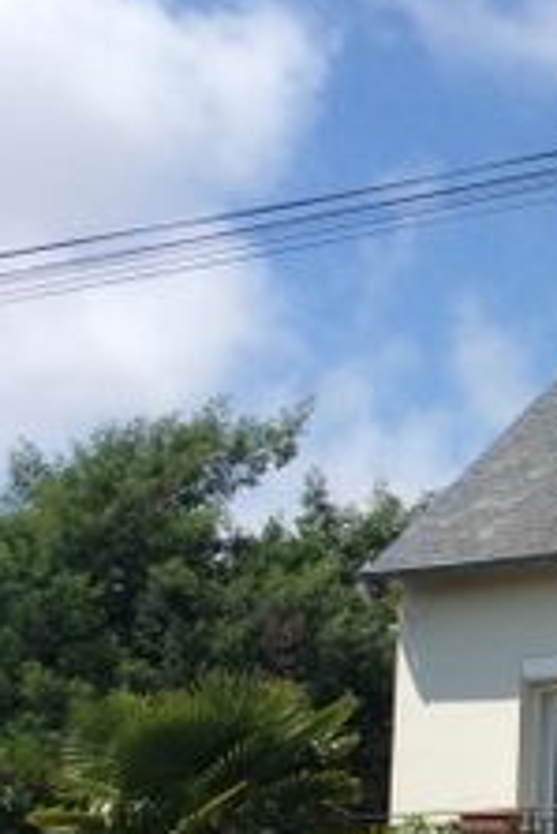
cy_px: 662
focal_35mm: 92
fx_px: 2132
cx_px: 1077
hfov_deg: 13.1
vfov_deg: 21.9
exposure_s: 1/2203
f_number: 2.4
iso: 32
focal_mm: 3.3
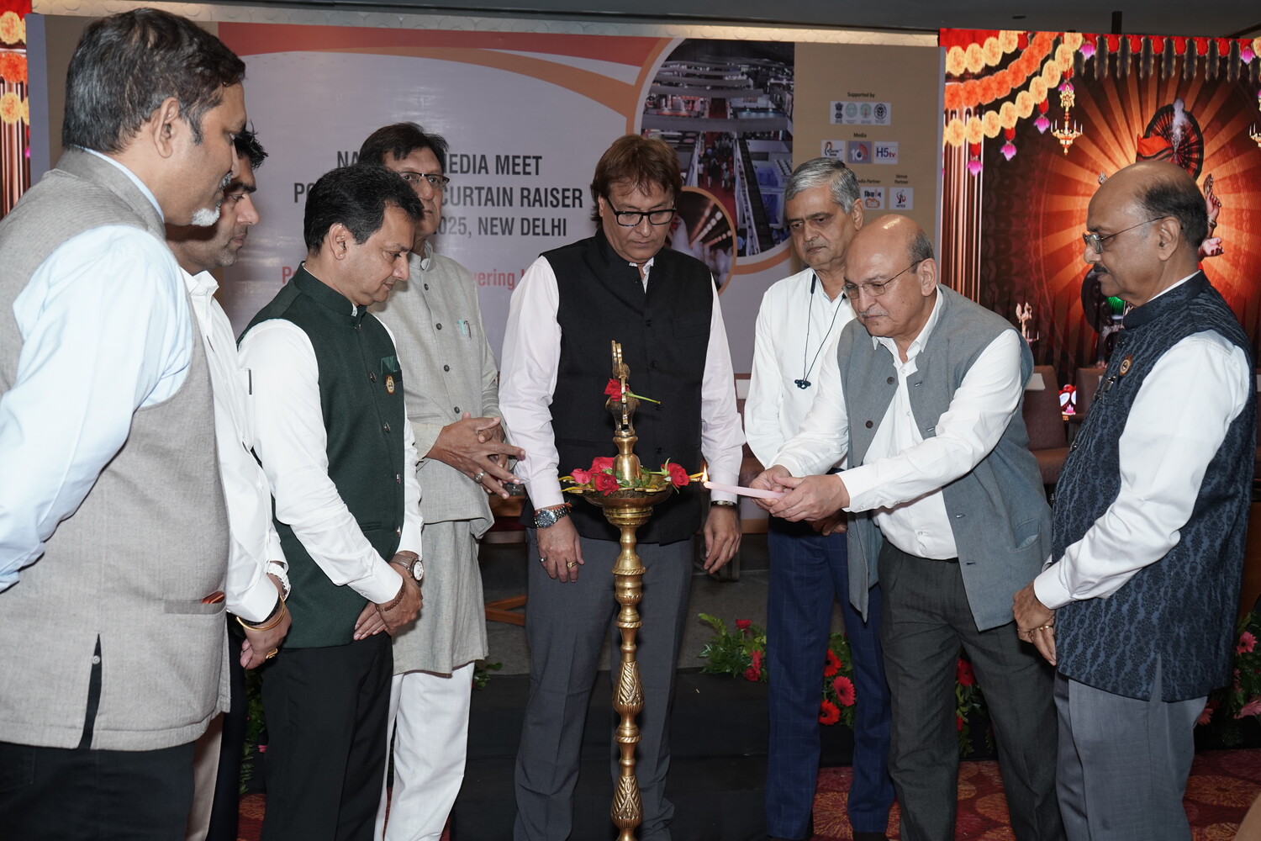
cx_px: 630
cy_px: 420
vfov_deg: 35.9
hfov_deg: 51.9
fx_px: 1296
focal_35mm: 37
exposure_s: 1/125
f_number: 6.3
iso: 1600
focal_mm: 37
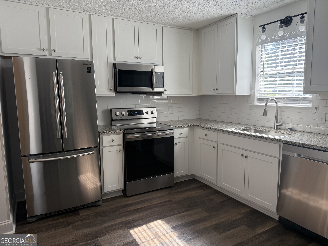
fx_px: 227
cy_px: 123
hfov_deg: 71.6
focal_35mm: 24
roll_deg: +0.7
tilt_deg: -6.1
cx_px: 164
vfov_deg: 56.8
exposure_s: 1/202
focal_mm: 6.76
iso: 125
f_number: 1.78
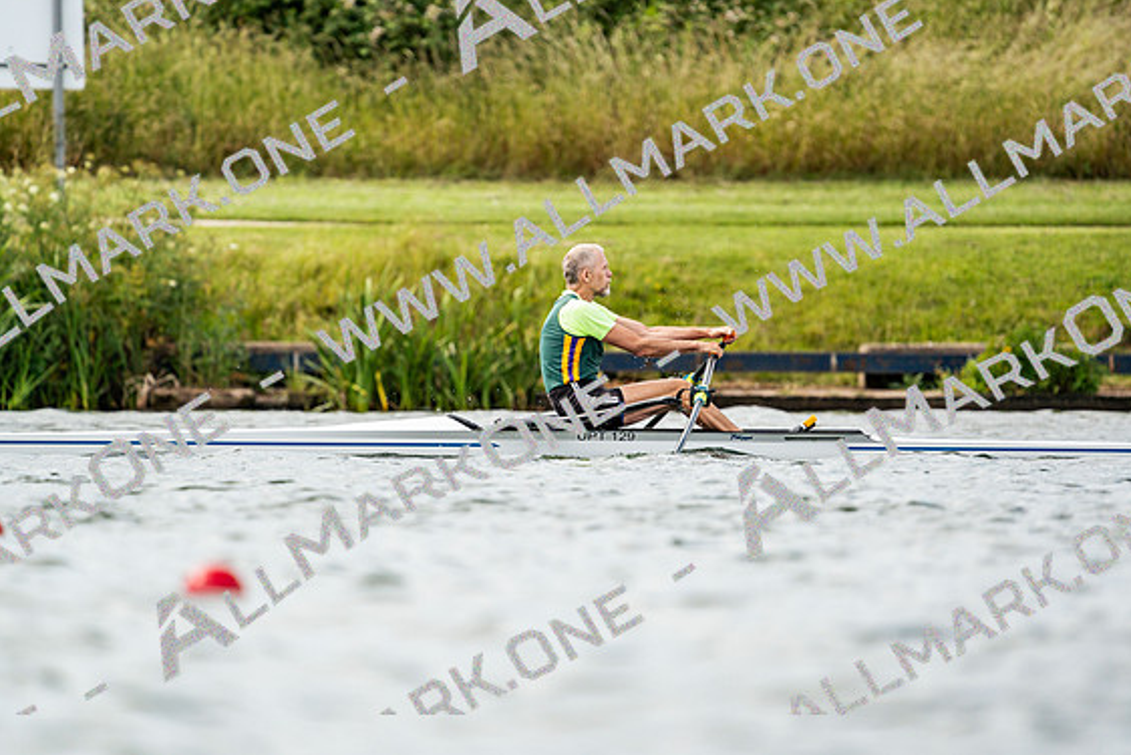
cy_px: 369
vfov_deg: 2.2
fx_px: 19451
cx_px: 566
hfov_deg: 3.3
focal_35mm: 619
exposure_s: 1/2000
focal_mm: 600
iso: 500
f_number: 6.3
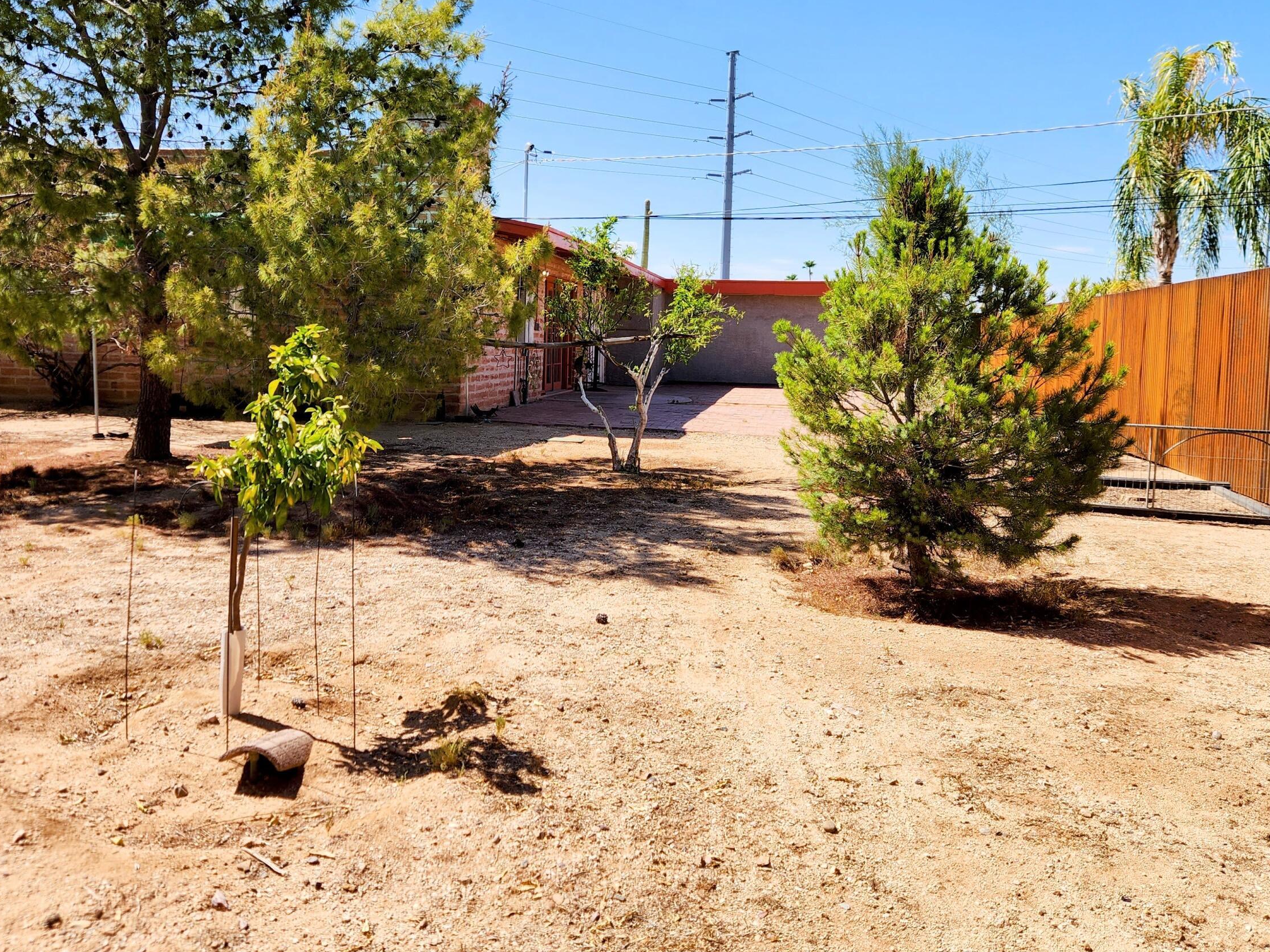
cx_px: 586
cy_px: 394
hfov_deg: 58.3
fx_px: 1137
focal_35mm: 31
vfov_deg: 45.3
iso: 20
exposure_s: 1/1493
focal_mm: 5.4
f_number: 1.8
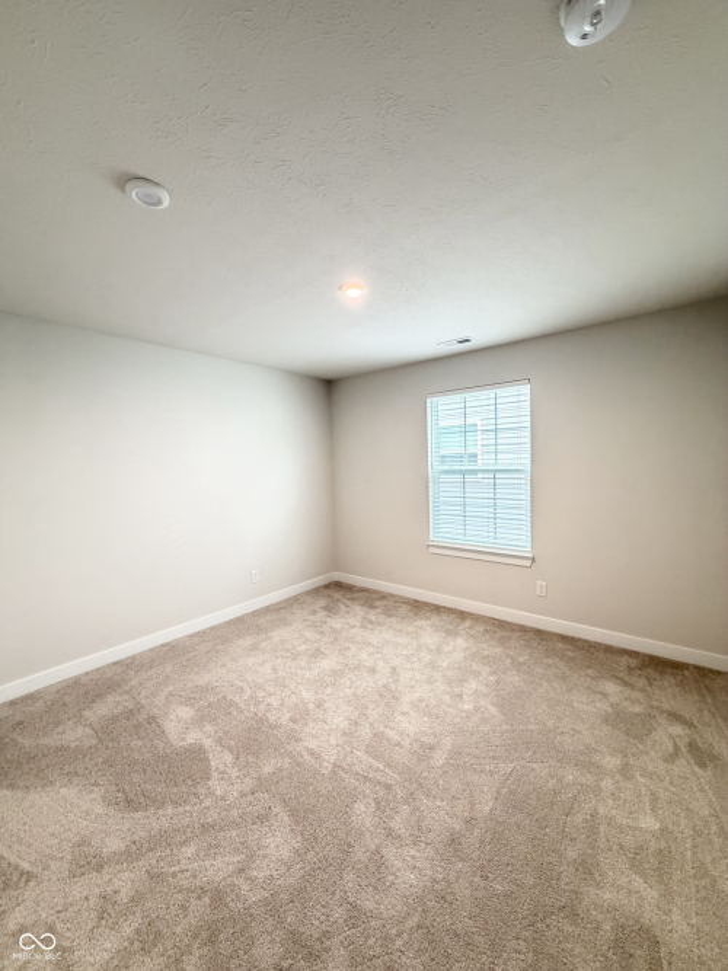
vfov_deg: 102.1
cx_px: 364
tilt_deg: -2.7
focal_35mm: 14
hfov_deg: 85.7
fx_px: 393
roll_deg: +1.7
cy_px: 486
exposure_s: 1/60
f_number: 2.2
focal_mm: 2.22
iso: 320
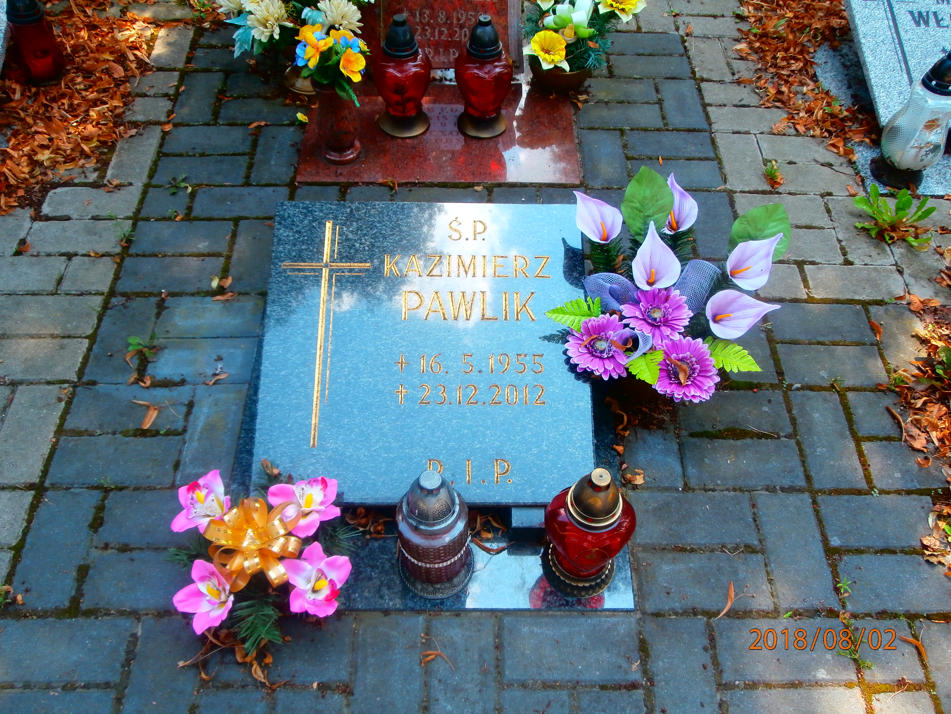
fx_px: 824
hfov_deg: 60.0
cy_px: 357
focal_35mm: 30
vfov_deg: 46.8
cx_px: 476
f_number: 3.5
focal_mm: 5.36
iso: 100
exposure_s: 1/100
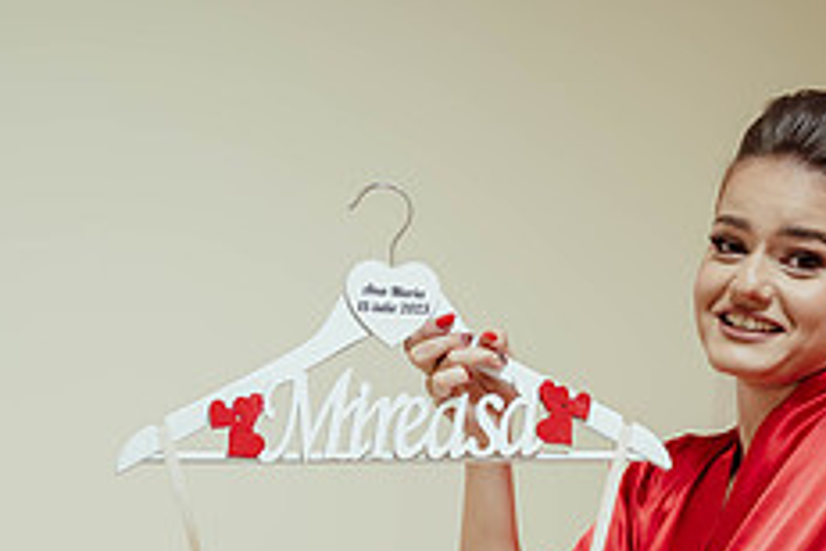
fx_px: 2363
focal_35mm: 103
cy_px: 687
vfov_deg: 12.9
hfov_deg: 19.8
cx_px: 429
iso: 800
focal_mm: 41
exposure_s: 1/125
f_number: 2.8
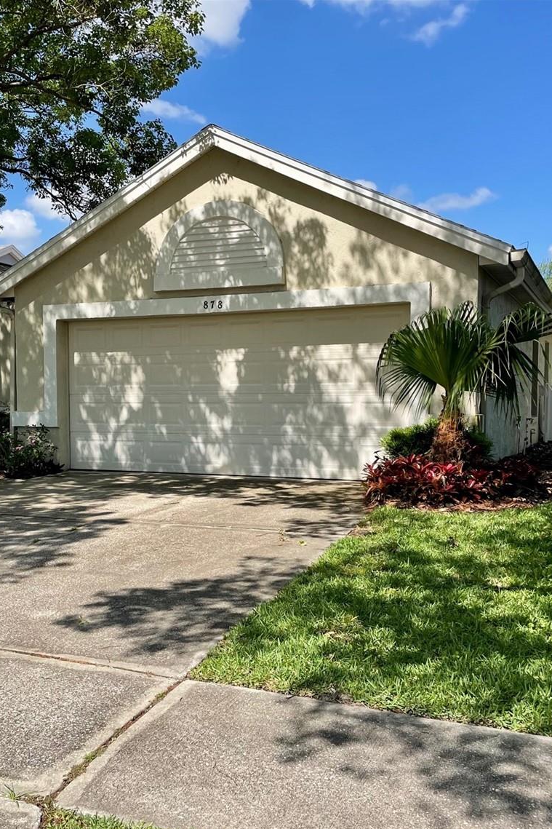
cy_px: 436
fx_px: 874
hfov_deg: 34.8
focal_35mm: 38
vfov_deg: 50.7
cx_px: 191
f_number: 1.6
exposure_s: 1/2618
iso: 32
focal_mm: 4.2
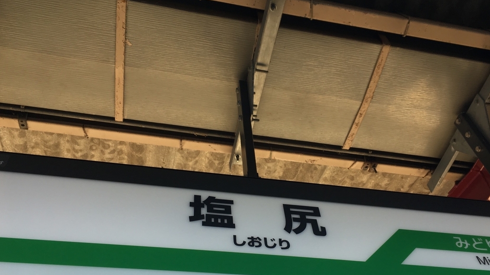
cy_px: 193
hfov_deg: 53.9
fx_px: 481
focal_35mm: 37
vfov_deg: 31.6
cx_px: 267
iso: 32
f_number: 2.2
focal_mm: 4.15
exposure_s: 1/120
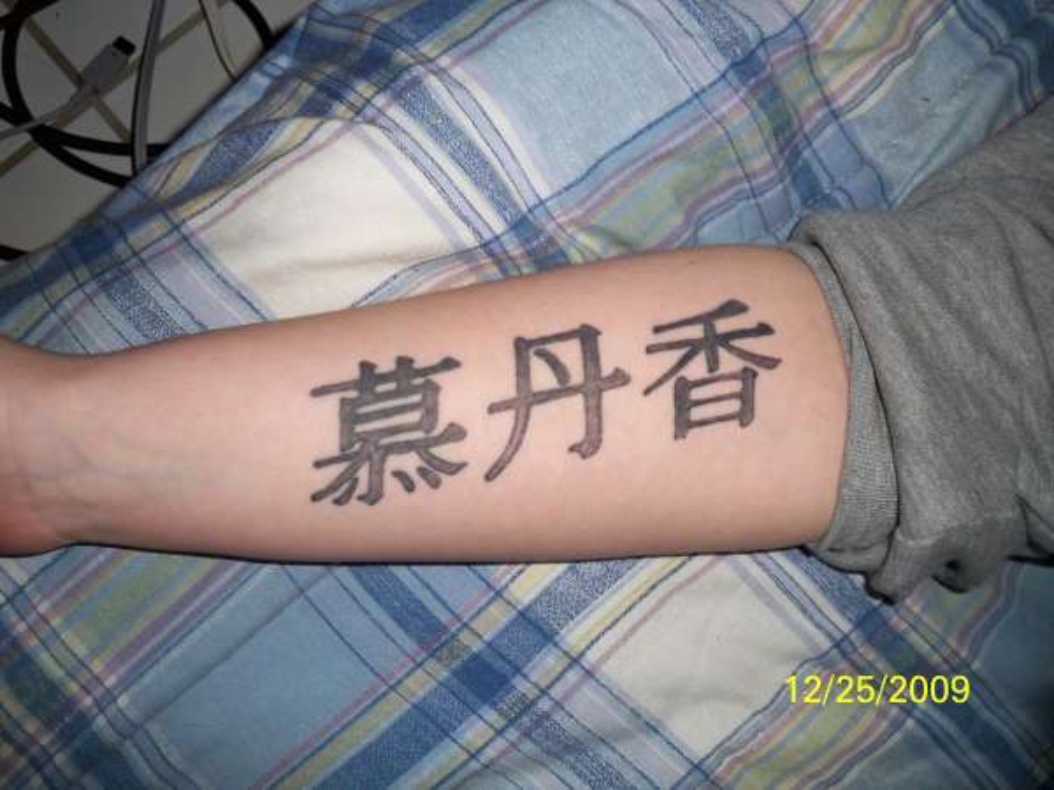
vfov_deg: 40.7
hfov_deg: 52.6
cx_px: 527
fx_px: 1066
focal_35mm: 35
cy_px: 395
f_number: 3.1
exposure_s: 1/60
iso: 200
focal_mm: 6.3
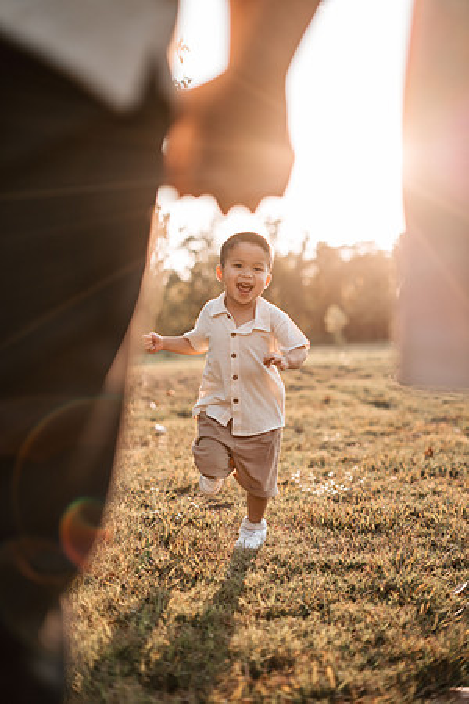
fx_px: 977
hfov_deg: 27.0
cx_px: 234
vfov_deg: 39.6
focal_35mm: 50
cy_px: 352
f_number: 2
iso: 80
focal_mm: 50
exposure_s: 1/1000
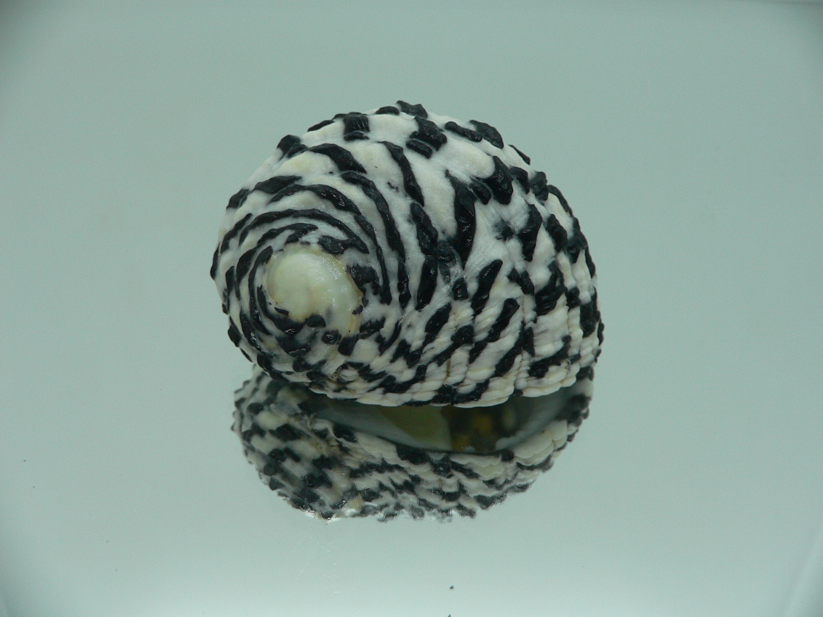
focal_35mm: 35
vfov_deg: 40.7
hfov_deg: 52.6
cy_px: 308
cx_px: 412
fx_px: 832
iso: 80
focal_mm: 4.6
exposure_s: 1/60
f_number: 2.8
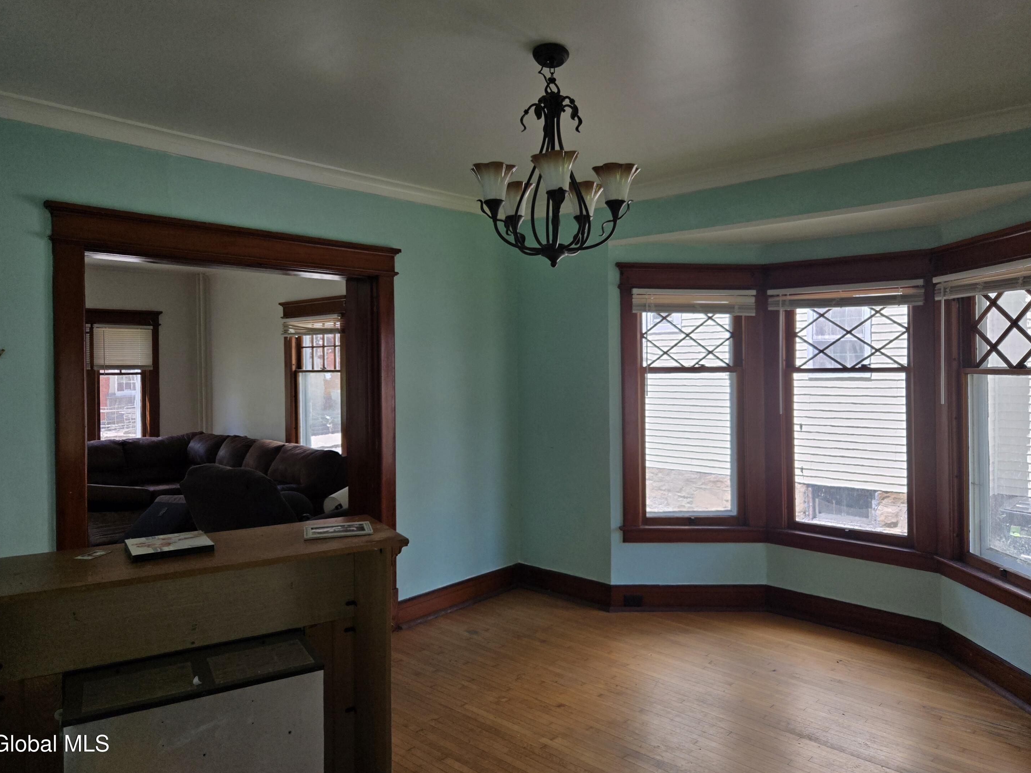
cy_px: 377
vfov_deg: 56.8
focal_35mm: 24
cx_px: 528
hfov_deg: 71.6
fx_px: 715
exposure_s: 1/1429
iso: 80
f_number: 1.8
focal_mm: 5.4
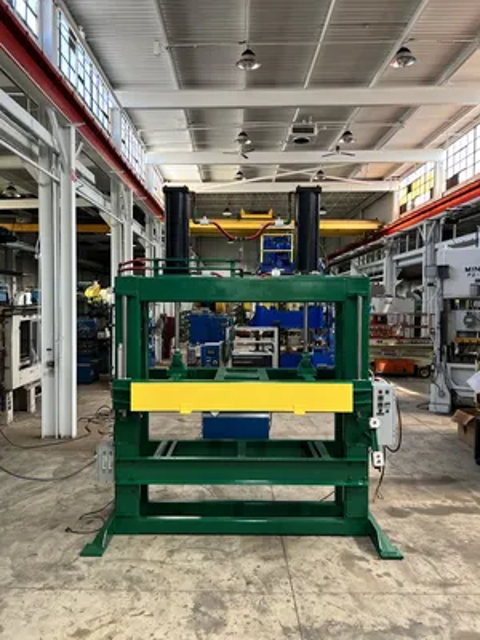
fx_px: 481
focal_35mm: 26
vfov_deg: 67.3
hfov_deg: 53.1
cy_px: 320
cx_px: 240
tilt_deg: -3.4
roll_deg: +0.3
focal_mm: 5.7
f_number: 1.5
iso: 100
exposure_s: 1/121
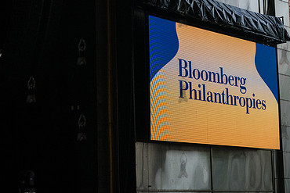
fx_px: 757
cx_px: 183
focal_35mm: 94
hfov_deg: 21.6
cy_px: 89
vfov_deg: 14.6
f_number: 5.6
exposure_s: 1/4000
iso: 4000
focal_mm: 60
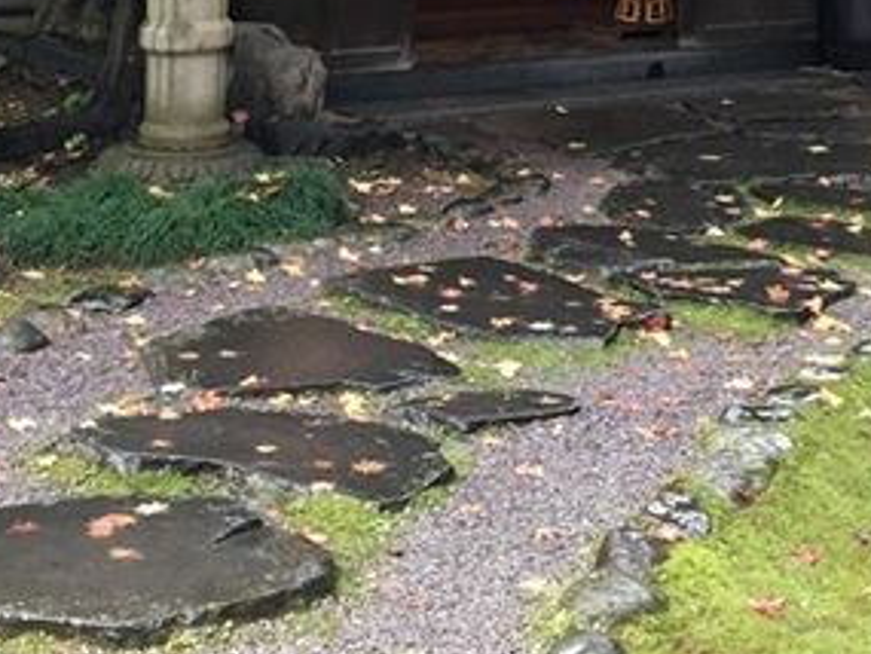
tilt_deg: +0.2
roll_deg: -1.0
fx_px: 2089
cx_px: 469
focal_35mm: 83
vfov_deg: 16.5
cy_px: -263
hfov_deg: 23.5
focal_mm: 4.15
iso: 100
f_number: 2.2
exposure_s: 1/30
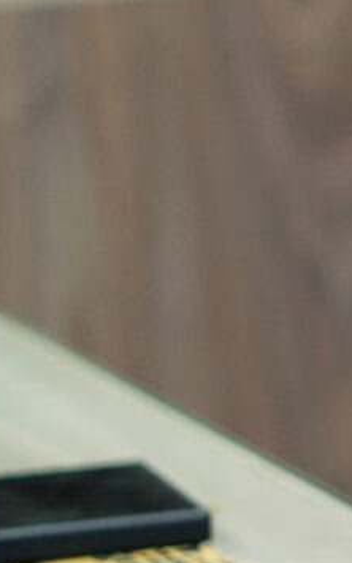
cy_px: -29
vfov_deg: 5.7
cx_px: 1046
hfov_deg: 3.5
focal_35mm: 368
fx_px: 5646
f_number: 1.8
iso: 1000
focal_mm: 50
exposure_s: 1/100
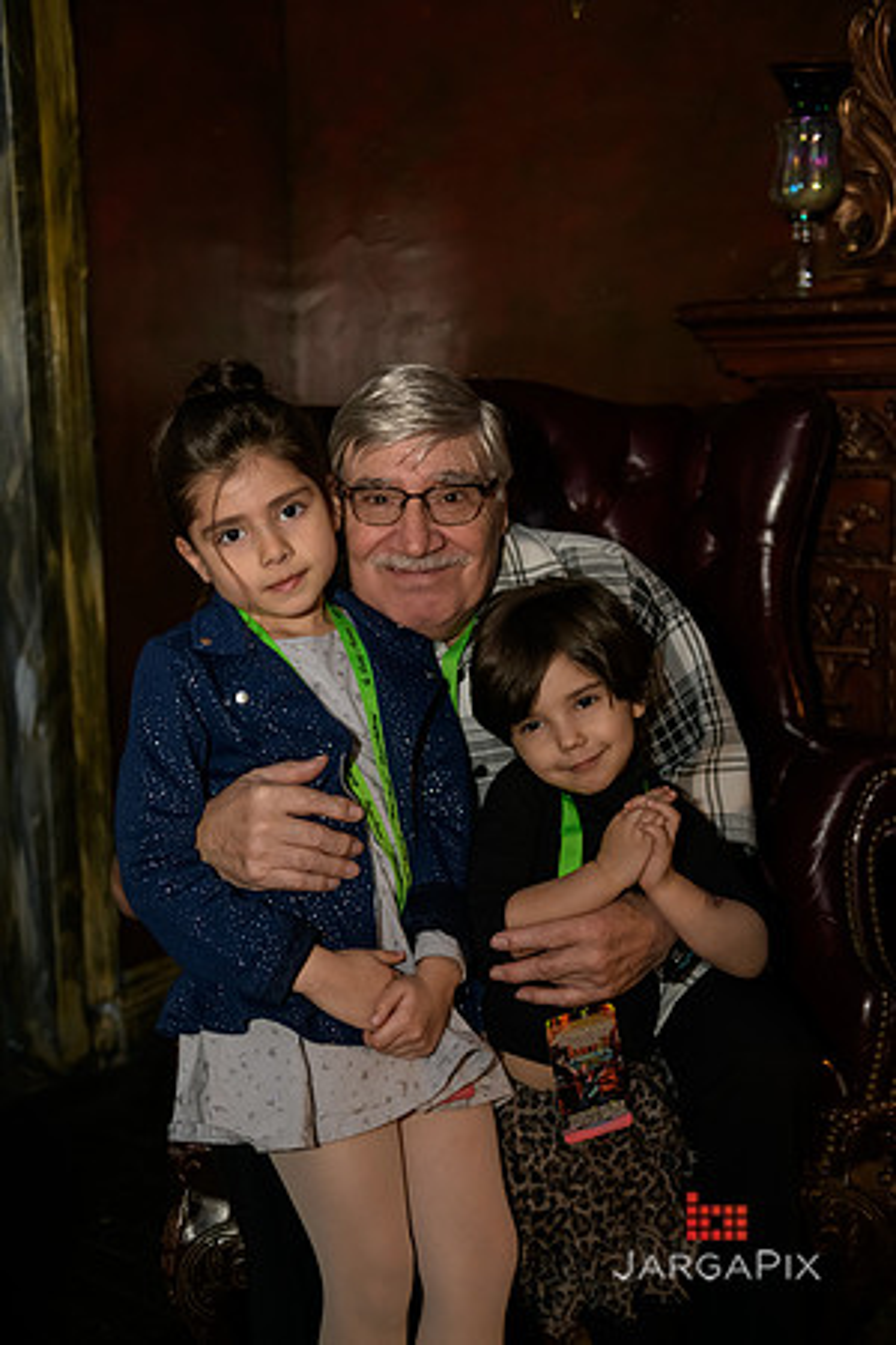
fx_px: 1568
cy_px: 672
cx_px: 448
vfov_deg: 46.4
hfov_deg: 31.9
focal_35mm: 42
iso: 1600
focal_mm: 42
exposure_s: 1/125
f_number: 3.2
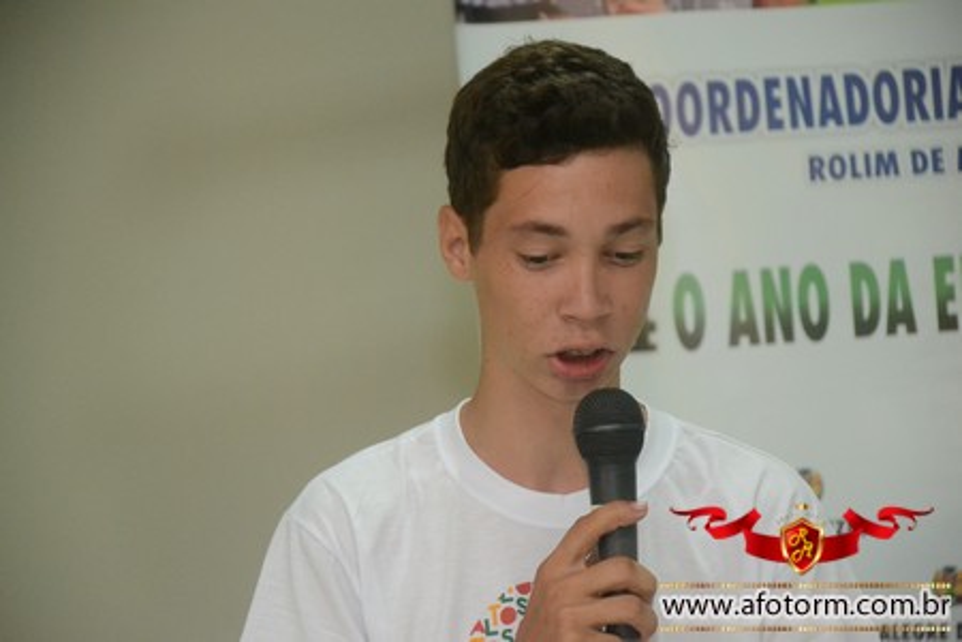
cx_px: 481
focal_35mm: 180
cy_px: 321
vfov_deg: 7.6
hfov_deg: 11.4
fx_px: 4810
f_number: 5.6
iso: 3200
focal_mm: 120
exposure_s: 1/100
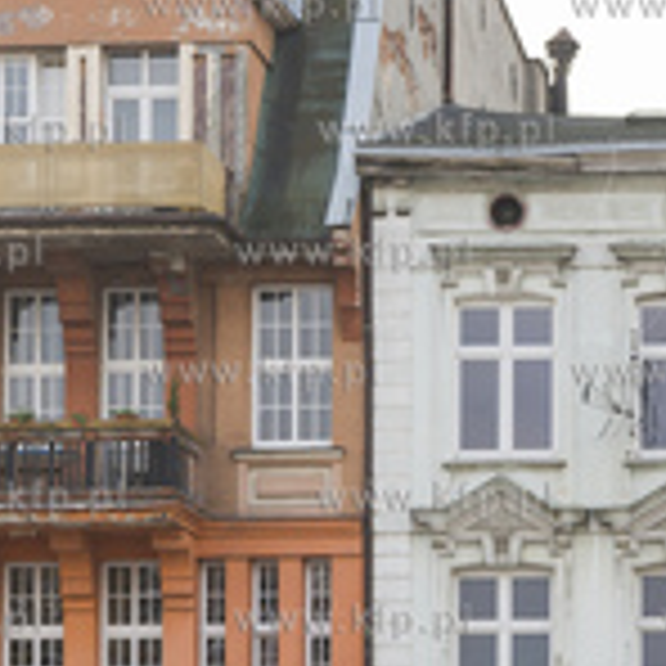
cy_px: 490
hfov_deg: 9.0
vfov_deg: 9.0
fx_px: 4245
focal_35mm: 195
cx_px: 295
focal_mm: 85
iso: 400
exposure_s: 1/320
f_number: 4
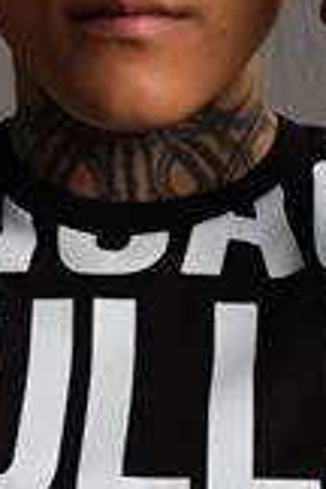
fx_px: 1616
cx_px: 163
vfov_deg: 17.1
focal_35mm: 119
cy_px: 361
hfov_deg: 11.5
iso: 160
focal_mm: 22.3
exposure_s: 1/160
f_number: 5
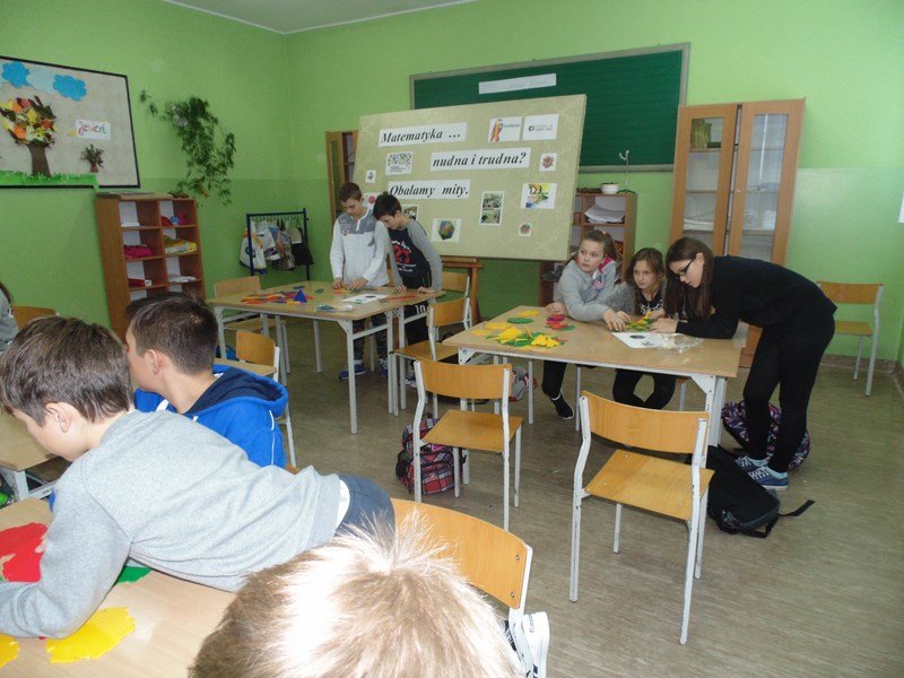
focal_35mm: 22
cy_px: 339
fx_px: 575
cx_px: 452
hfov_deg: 76.4
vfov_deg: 61.1
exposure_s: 1/30
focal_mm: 4
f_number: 3.1
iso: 200
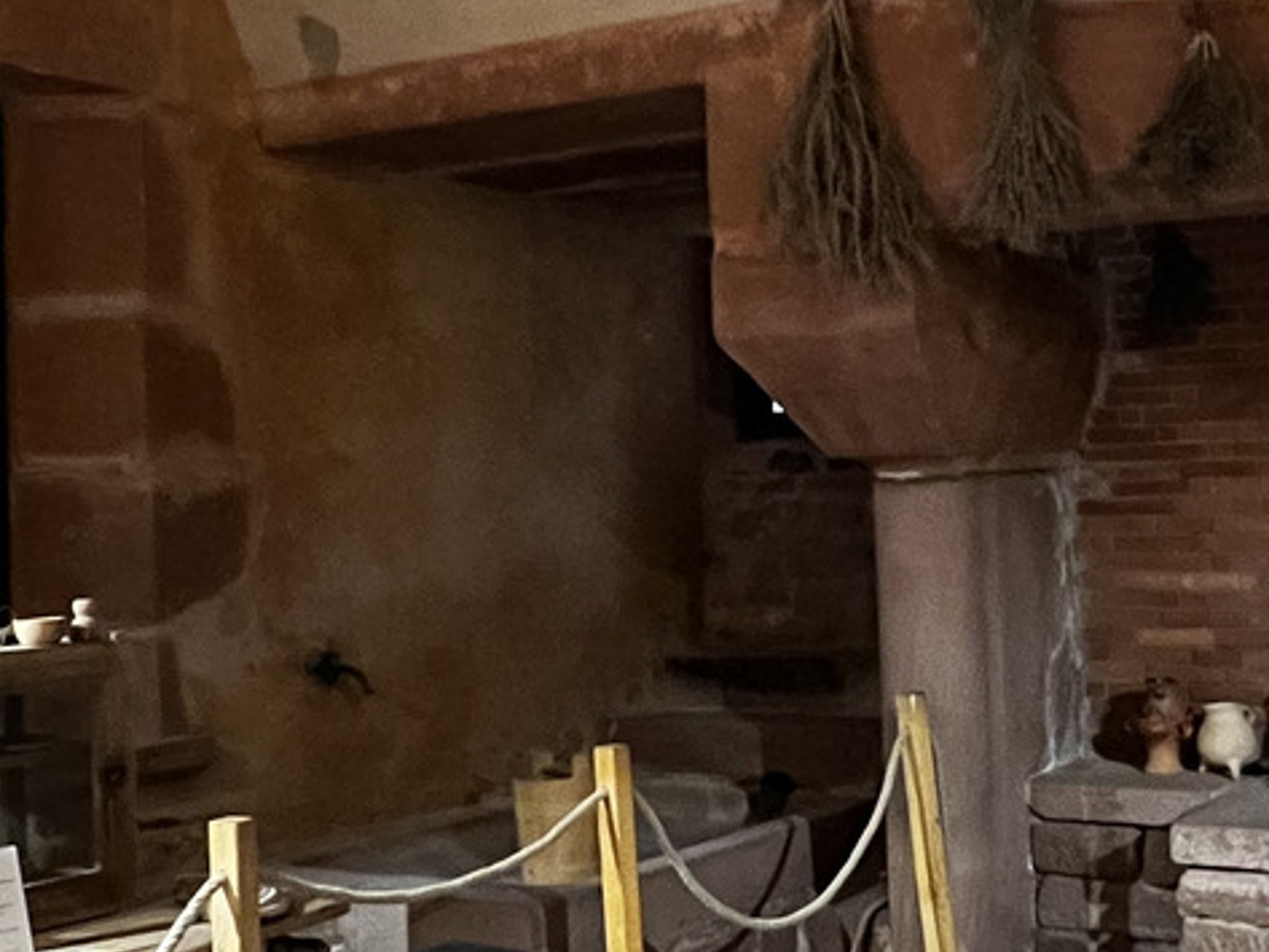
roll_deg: +2.0
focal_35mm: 44
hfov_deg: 42.2
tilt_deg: -0.3
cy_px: 483
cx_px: 880
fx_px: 1613
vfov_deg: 32.9
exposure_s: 1/30
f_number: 1.8
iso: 1600
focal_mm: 1.57
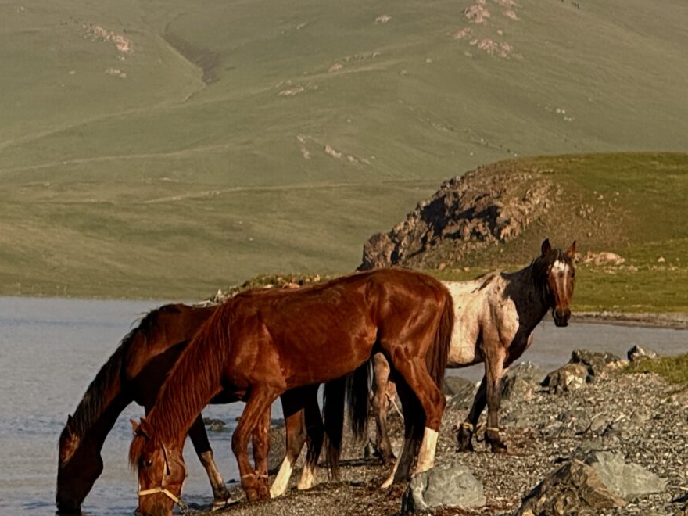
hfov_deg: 5.7
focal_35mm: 349
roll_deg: -1.4
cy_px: 303
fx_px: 6936
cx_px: 371
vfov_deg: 4.3
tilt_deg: -0.1
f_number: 2.8
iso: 64
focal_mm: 15.66
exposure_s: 1/1689
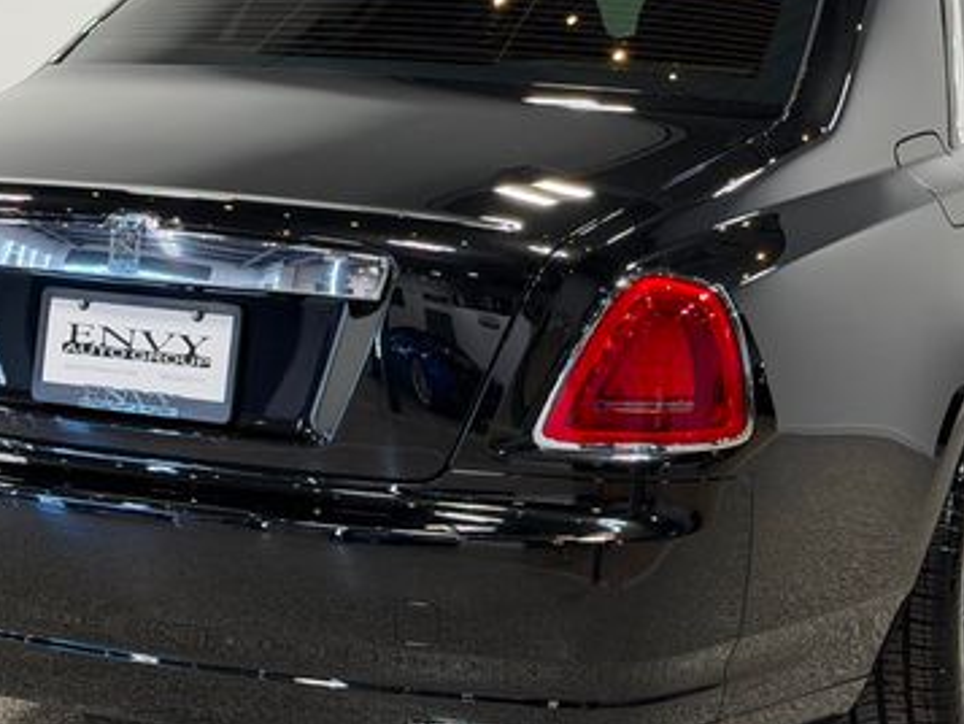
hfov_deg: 22.7
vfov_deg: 17.2
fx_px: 2396
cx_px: 500
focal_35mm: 86
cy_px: 316
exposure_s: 1/120
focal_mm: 6.76
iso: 64
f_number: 1.78
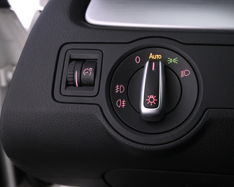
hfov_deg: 45.9
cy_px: 90
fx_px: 270
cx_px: 162
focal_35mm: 39
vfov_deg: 38.2
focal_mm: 16
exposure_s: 1/60
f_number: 4
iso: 3200
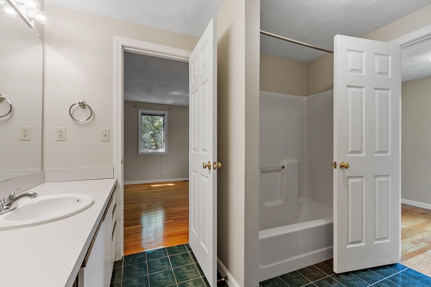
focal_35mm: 15
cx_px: 216
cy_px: 144
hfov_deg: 100.4
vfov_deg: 77.3
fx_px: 180
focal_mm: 10
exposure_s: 1/1.25
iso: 400
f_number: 8
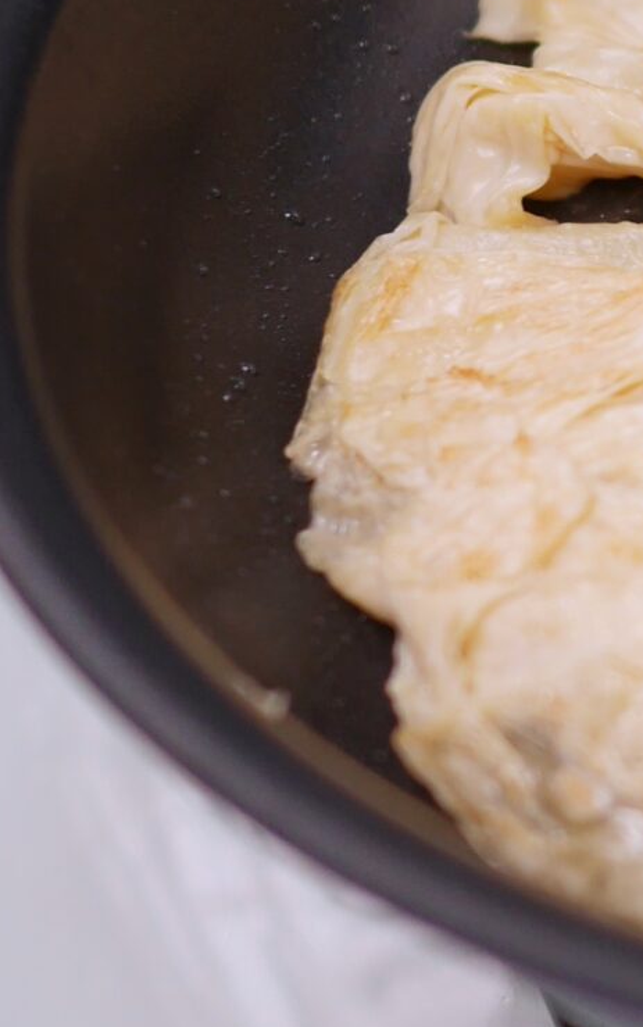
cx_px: 1278
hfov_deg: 10.9
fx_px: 3082
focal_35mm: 110
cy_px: 157
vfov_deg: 18.7
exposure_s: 1/160
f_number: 1.8
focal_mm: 15
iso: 200
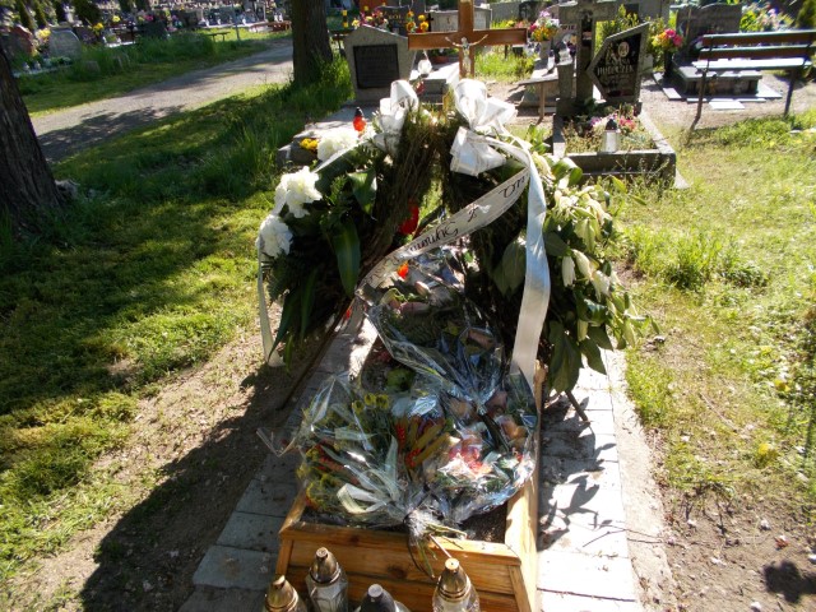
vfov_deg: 53.1
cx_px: 408
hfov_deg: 67.3
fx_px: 613
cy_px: 306
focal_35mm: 26
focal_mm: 4.6
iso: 80
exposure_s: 1/400
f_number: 3.2
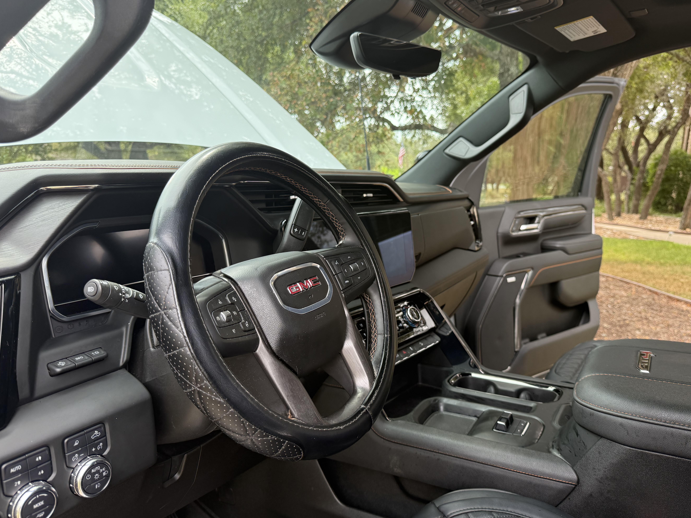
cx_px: 369
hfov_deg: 67.2
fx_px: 519
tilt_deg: -8.4
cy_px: 249
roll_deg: -3.9
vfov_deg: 53.0
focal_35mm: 26
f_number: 1.78
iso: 100
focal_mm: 6.76
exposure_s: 1/401
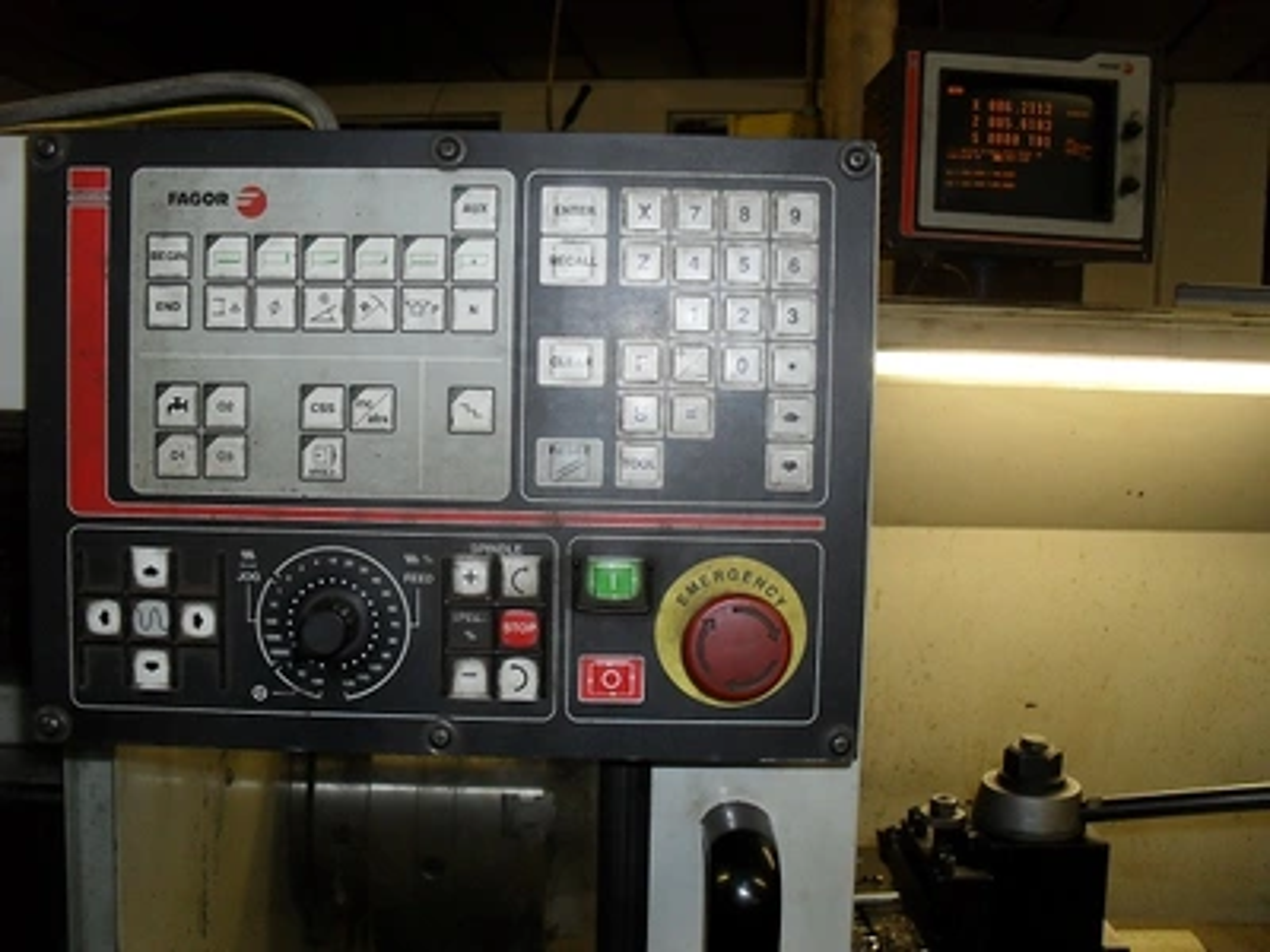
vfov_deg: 40.7
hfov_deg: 52.6
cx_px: 635
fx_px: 1284
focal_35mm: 35
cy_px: 476
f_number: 3.2
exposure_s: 1/45
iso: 200
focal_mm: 6.3
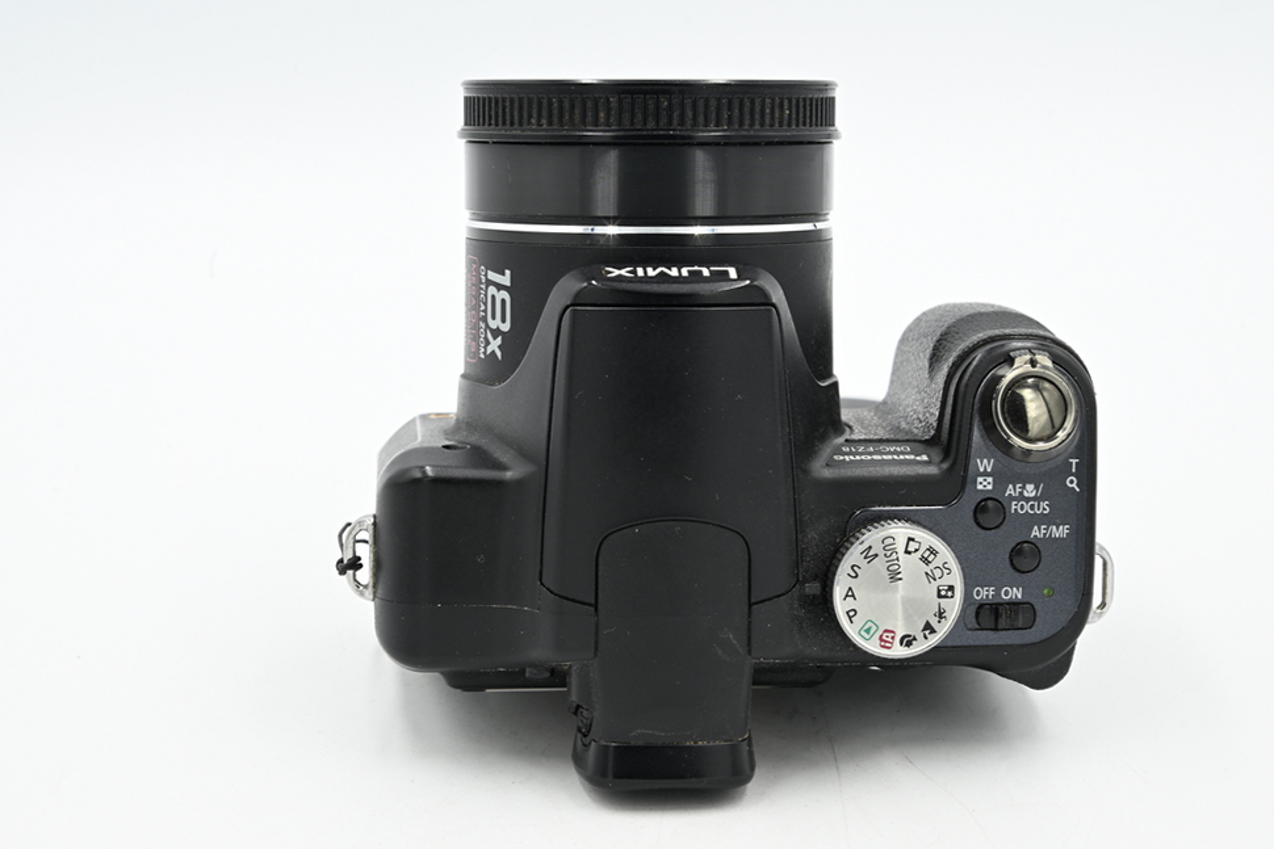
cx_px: 637
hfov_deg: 27.0
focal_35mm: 75
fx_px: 2654
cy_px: 424
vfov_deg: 18.2
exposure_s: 1/13
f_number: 14
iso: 100
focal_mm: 75
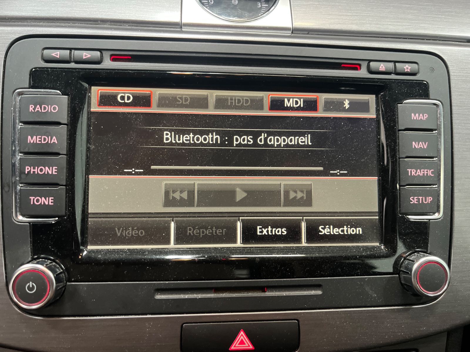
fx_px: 353
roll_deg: -3.3
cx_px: 235
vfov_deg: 53.1
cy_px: 176
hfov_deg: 67.3
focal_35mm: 26
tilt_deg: -28.9
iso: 500
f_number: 1.6
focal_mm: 5.1
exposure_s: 1/50
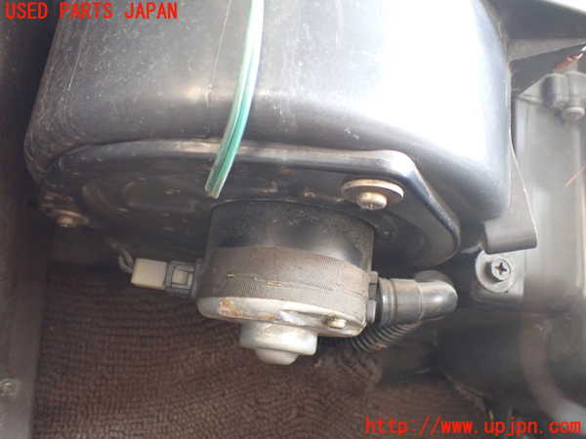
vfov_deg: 46.8
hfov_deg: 60.0
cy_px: 220
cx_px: 293
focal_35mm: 30
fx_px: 508
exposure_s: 1/40
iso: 800
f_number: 2.3
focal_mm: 5.4
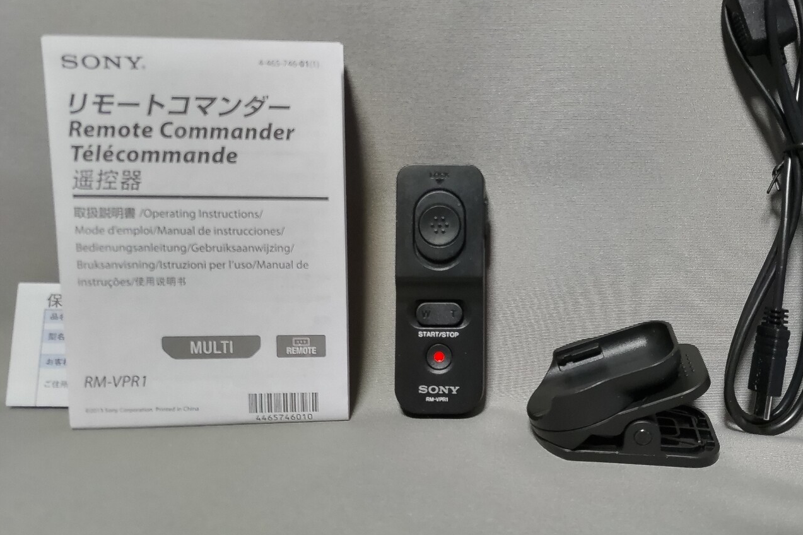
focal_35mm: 34
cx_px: 493
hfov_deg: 55.3
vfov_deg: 38.8
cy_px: 240
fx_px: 758
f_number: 1.79
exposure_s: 1/33
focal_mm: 4.8
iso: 969
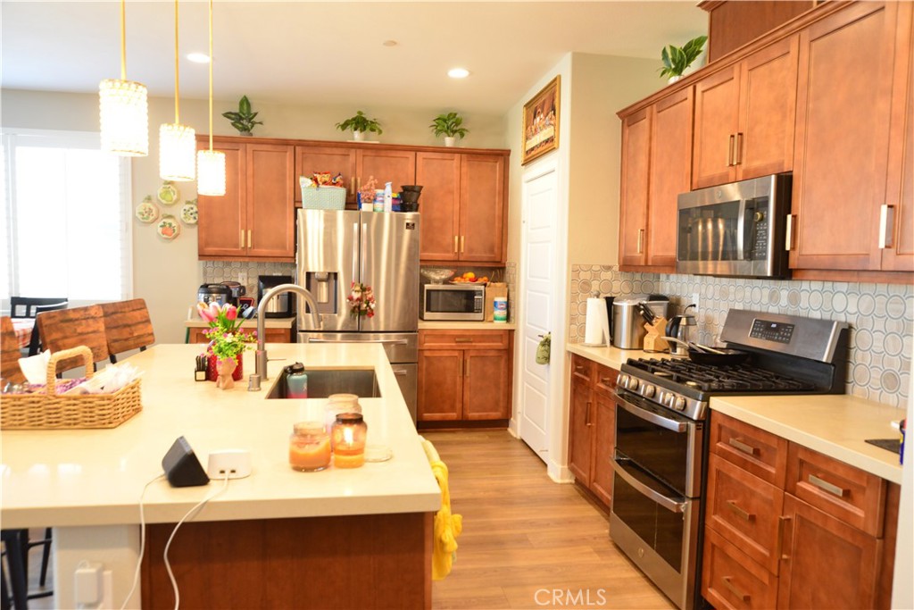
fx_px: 609
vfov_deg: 53.1
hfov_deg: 73.7
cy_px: 305
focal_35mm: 24
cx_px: 457
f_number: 9
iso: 2200
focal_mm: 24
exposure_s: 1/25
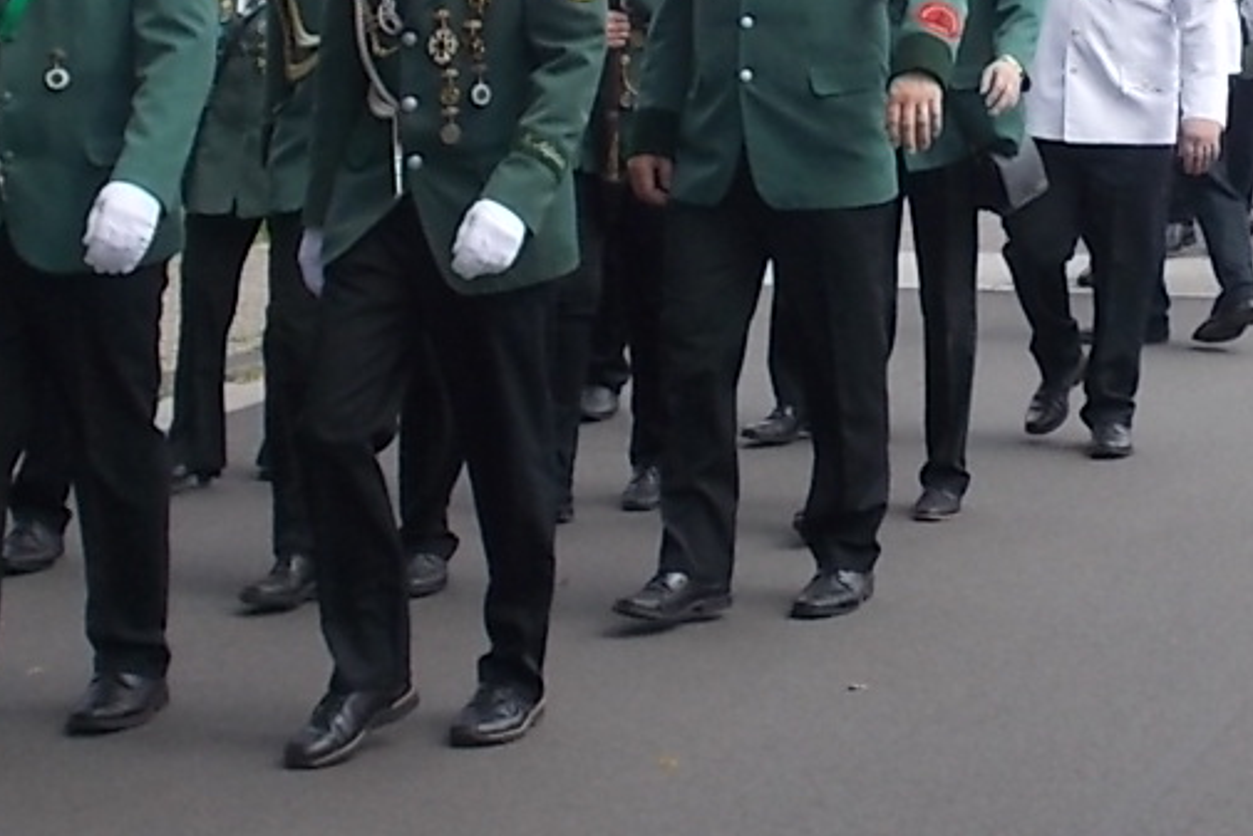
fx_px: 3899
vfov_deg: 12.1
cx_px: 918
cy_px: 22
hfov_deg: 18.2
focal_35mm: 112
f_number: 3.6
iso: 80
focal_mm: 6
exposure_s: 1/500
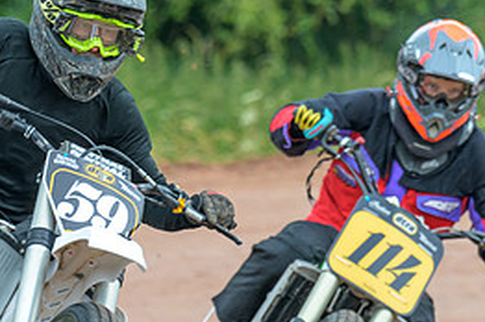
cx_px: 136
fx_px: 10428
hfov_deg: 2.7
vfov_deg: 1.8
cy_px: 246
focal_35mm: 775
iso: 200
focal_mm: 200
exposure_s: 1/400
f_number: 4
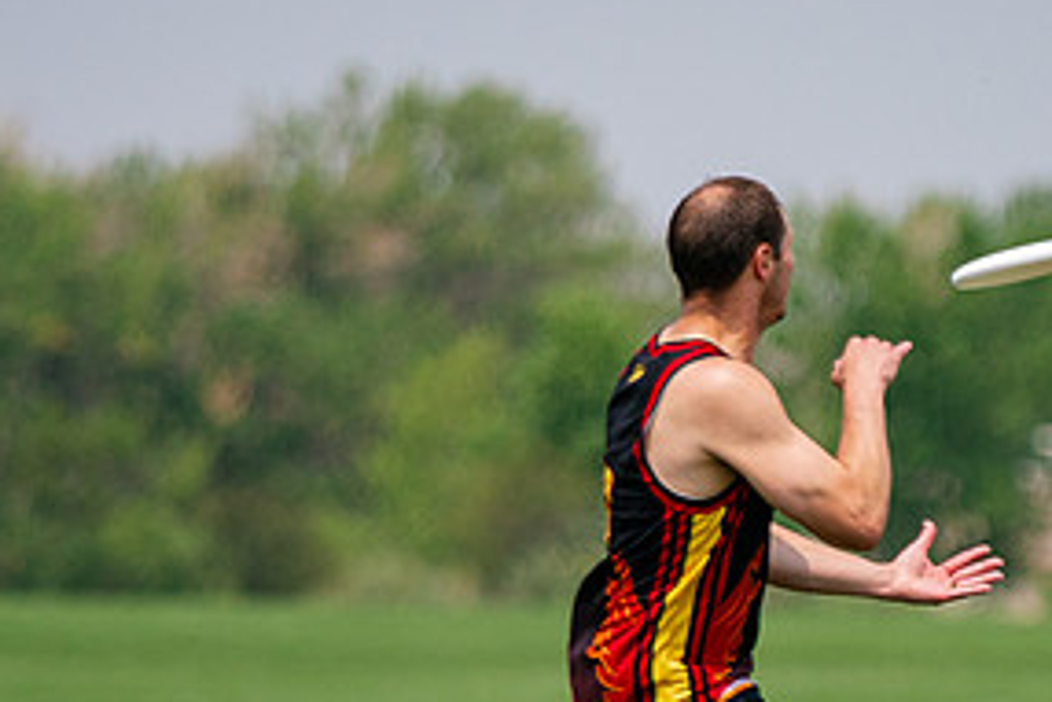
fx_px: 18945
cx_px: 718
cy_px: 503
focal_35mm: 648
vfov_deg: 2.1
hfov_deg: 3.2
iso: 400
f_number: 2.8
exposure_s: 1/8000
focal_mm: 200
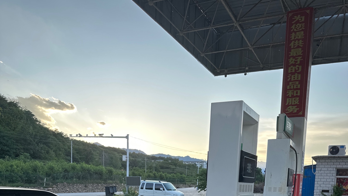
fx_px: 323
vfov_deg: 29.9
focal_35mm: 35
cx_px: 174
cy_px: 221
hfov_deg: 56.6
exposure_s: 1/864
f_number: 1.78
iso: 80
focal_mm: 6.86
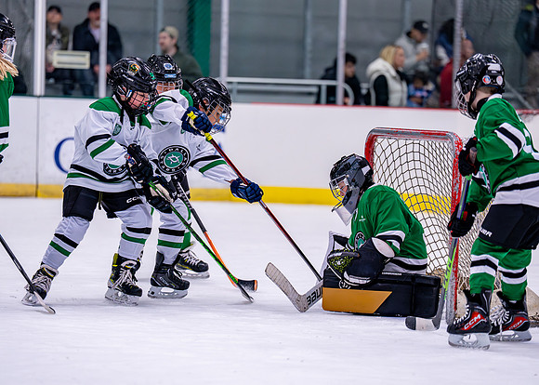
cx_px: 270
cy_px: 219
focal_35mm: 173
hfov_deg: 11.6
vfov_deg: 8.3
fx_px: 2647
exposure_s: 1/1250
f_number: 2.8
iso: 2500
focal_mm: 145
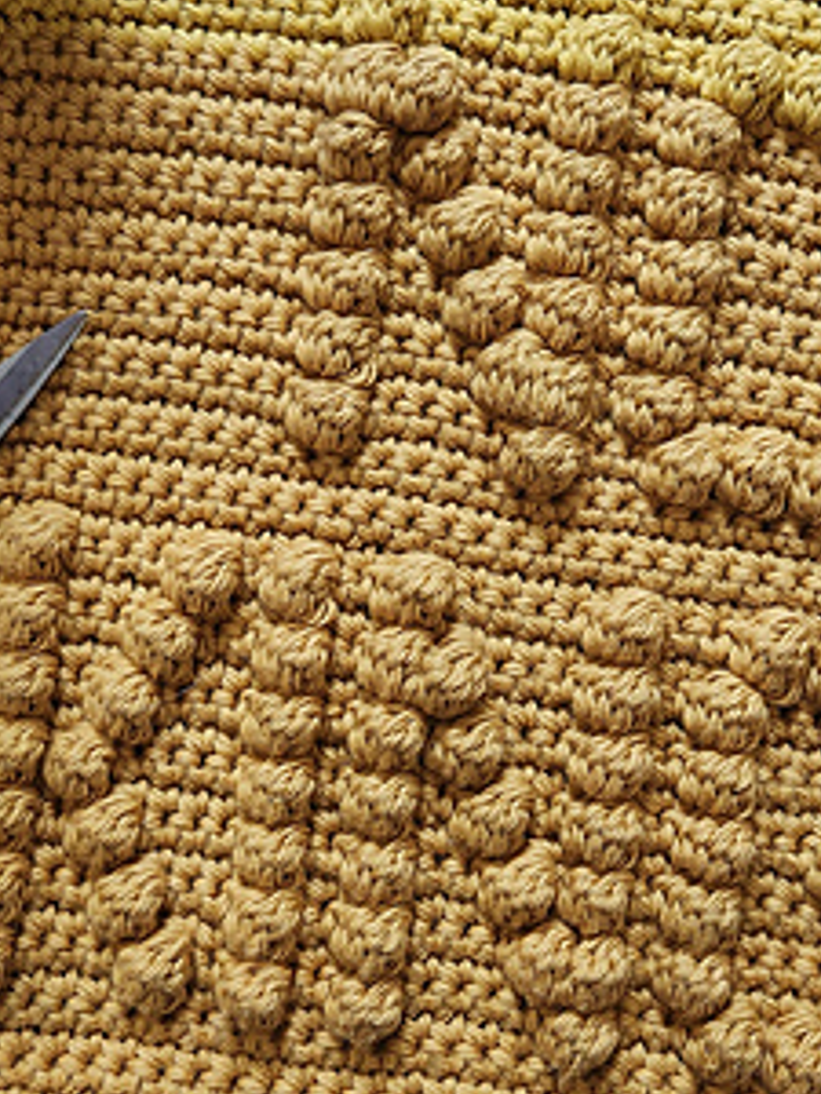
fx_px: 1550
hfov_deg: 29.5
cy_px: 452
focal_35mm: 49
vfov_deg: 38.8
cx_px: 535
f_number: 1.8
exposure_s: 1/24
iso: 500
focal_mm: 5.4
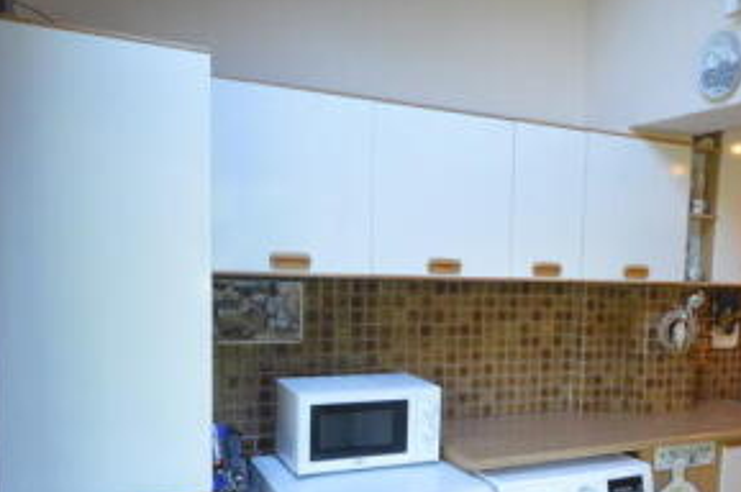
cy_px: 343
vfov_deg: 38.2
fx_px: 699
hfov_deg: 54.1
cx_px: 526
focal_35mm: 34
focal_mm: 10
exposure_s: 1/25
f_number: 13
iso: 3200
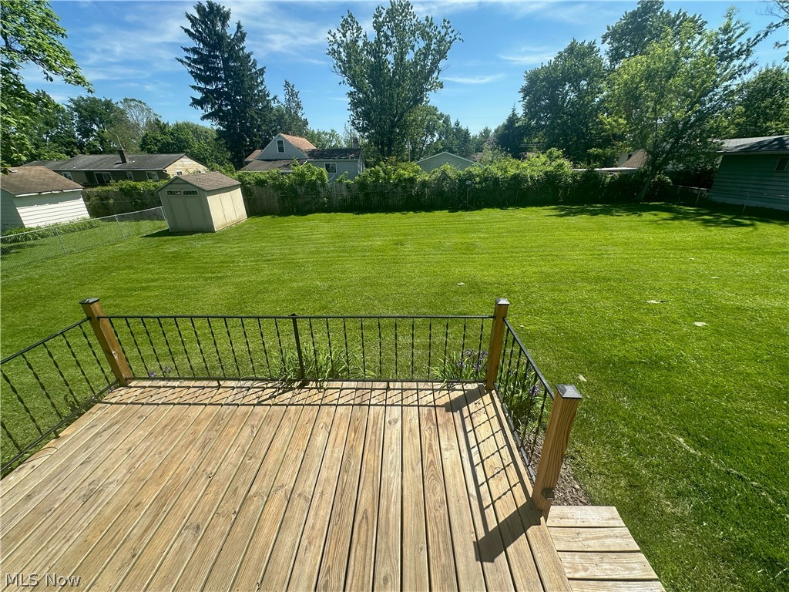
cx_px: 394
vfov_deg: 85.7
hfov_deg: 102.1
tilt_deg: -22.9
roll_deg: -0.3
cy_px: 296
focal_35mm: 14
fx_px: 319
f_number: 2.2
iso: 50
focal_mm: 2.22
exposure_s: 1/924
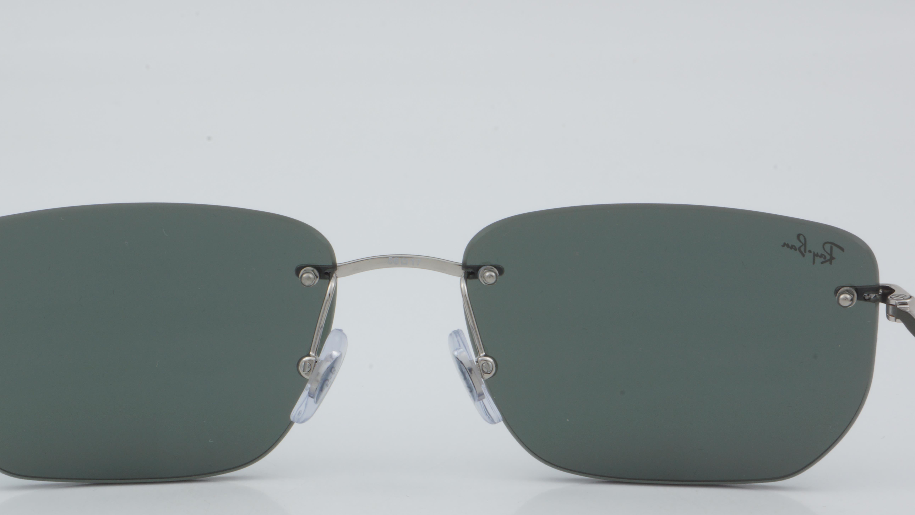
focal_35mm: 101
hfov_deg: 21.2
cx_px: 404
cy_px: 338
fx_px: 2441
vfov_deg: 12.0
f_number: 29
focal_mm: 55
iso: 100
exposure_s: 1/4
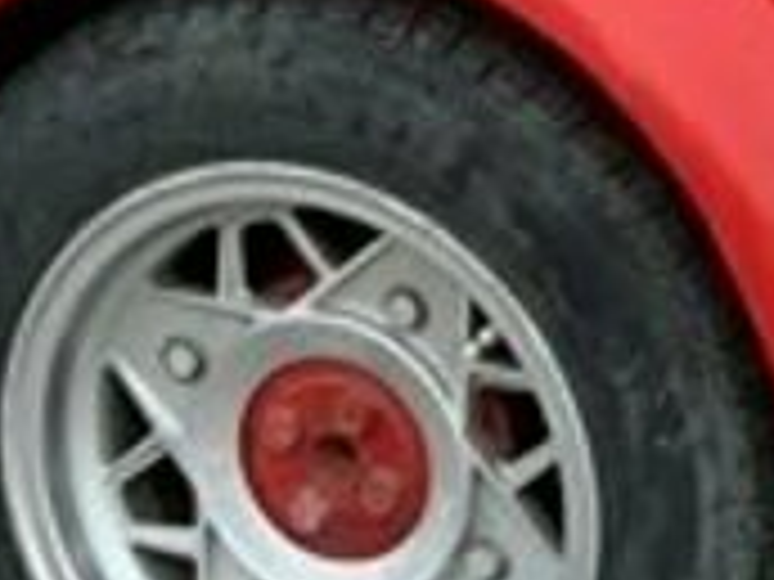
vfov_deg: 4.1
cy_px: -445
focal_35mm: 363
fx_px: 8117
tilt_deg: -10.9
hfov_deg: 5.4
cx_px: -234
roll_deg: -1.8
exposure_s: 1/122
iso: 20
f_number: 2.4
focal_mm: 6
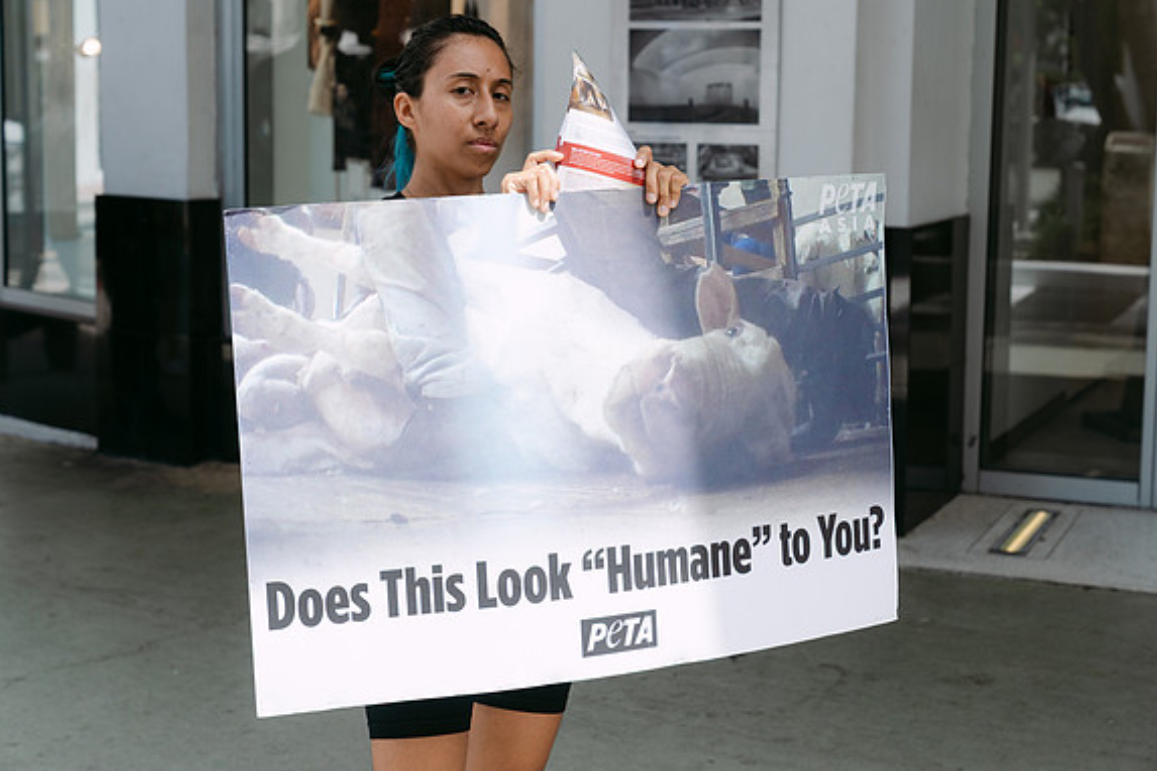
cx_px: 577
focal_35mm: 71
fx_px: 2282
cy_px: 387
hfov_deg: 28.5
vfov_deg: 19.2
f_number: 5.6
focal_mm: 70
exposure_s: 1/400
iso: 160
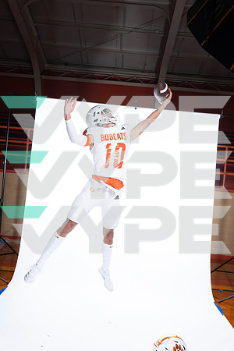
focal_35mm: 33
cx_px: 117
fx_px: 322
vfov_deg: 57.2
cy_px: 176
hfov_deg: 40.0
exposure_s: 1/250
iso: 400
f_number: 5.6
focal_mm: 33
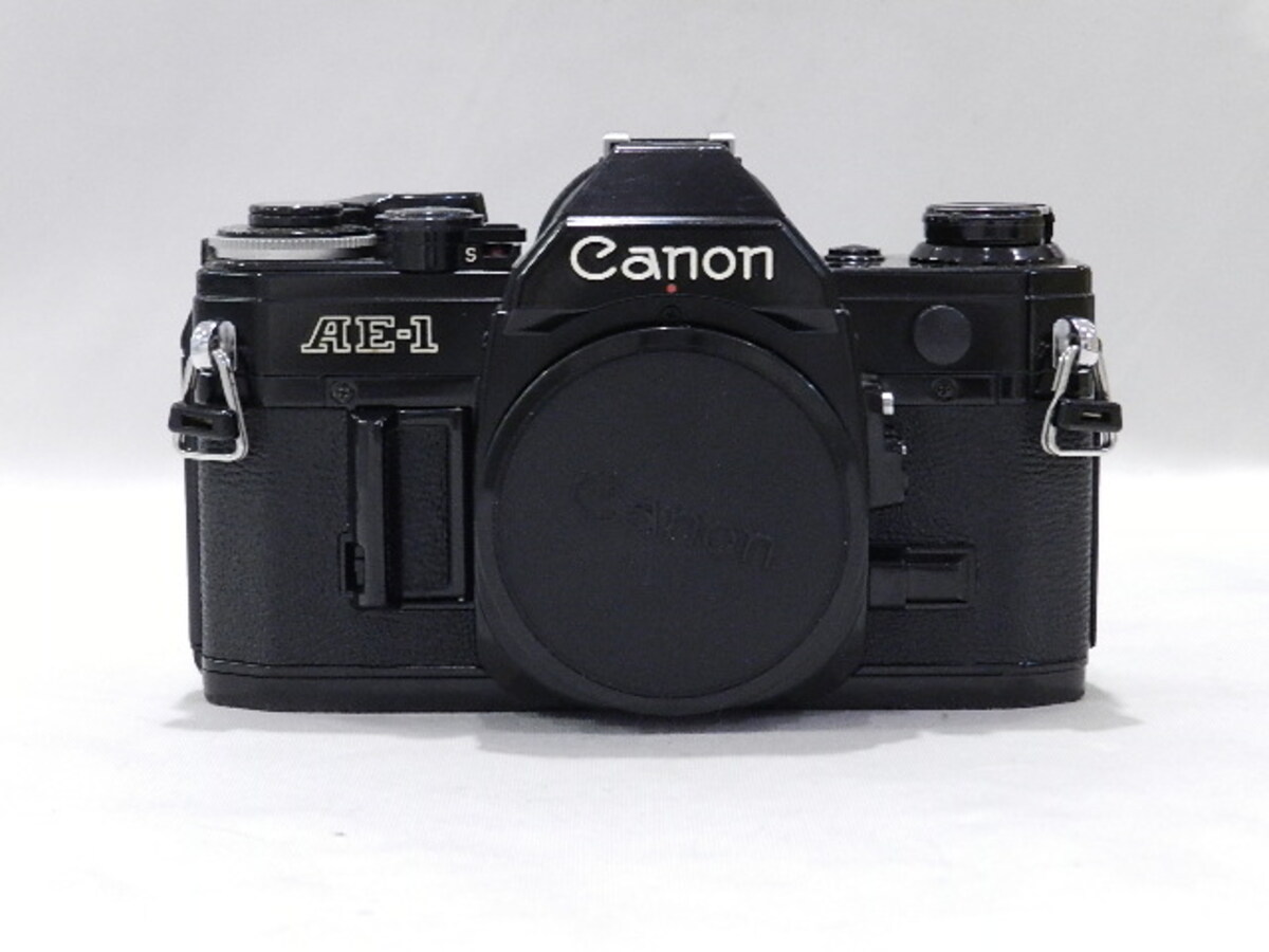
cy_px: 476
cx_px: 634
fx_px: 2786
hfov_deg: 25.7
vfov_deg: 19.4
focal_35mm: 76
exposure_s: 1/30
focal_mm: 13.5
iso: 800
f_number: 4.8
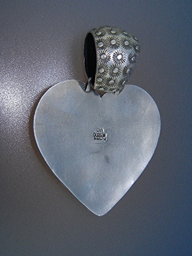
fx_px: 333
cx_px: 96
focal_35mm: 45
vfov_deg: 42.1
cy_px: 128
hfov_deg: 32.2
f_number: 7.6
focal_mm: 8.1
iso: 438
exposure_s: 1/30
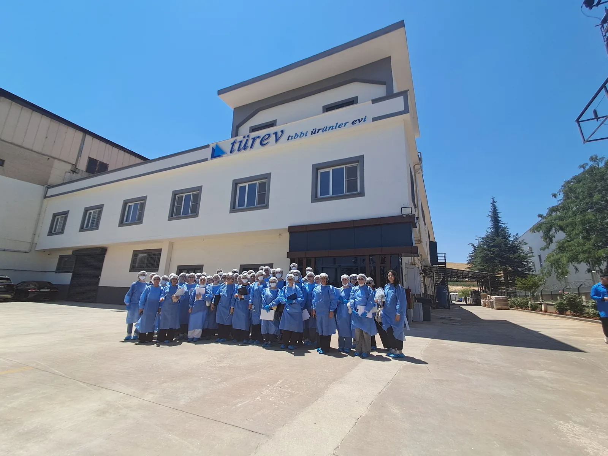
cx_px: 304
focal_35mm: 16
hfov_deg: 94.5
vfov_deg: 78.1
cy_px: 228
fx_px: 281
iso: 40
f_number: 2.2
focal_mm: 1.64
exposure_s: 1/1143
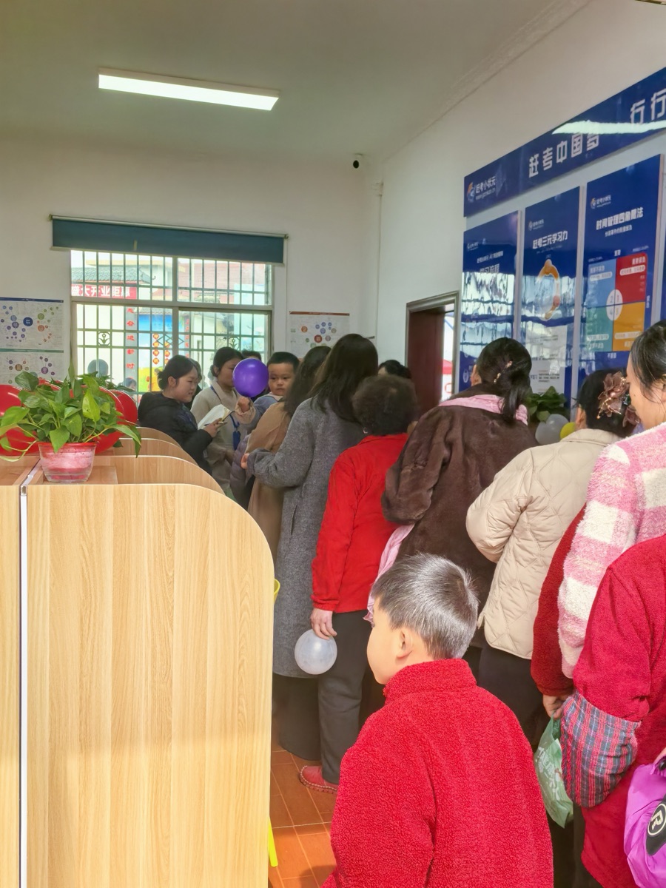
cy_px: 444
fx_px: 898
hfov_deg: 40.7
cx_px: 333
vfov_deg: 52.6
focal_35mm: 35
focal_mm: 5.75
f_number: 2
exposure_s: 1/1166
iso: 50
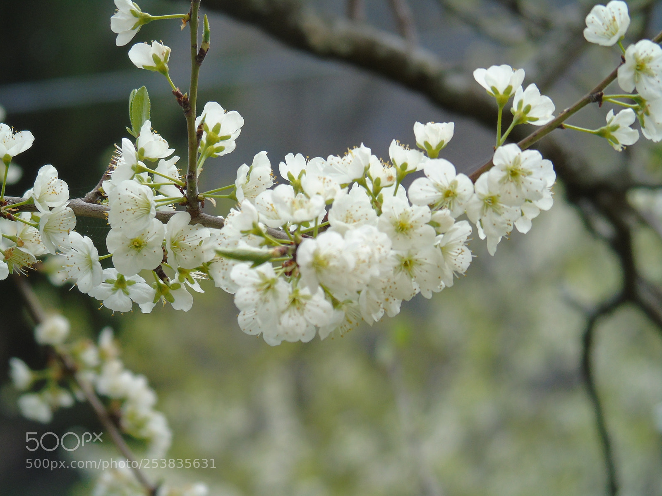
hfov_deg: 6.3
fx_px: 6062
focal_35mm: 317
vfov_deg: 4.7
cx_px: 331
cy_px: 248
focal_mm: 57
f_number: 5.1
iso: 100
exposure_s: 1/250
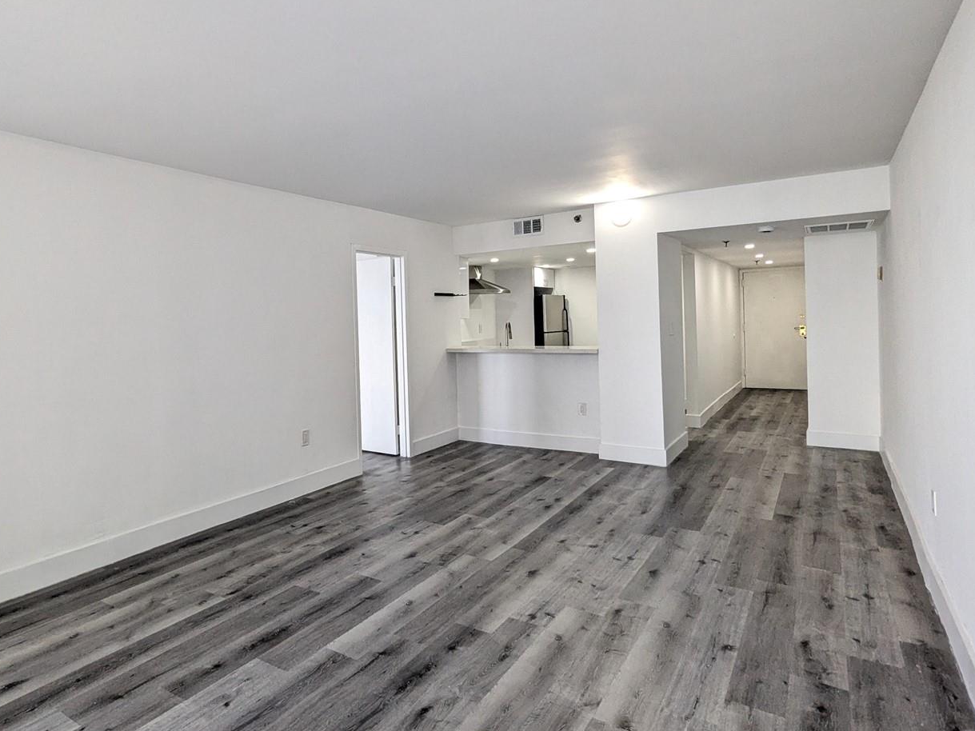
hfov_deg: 78.0
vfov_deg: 63.2
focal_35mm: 21
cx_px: 385
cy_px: 322
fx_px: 591
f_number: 2.2
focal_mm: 2.35
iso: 177
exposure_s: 1/90.1
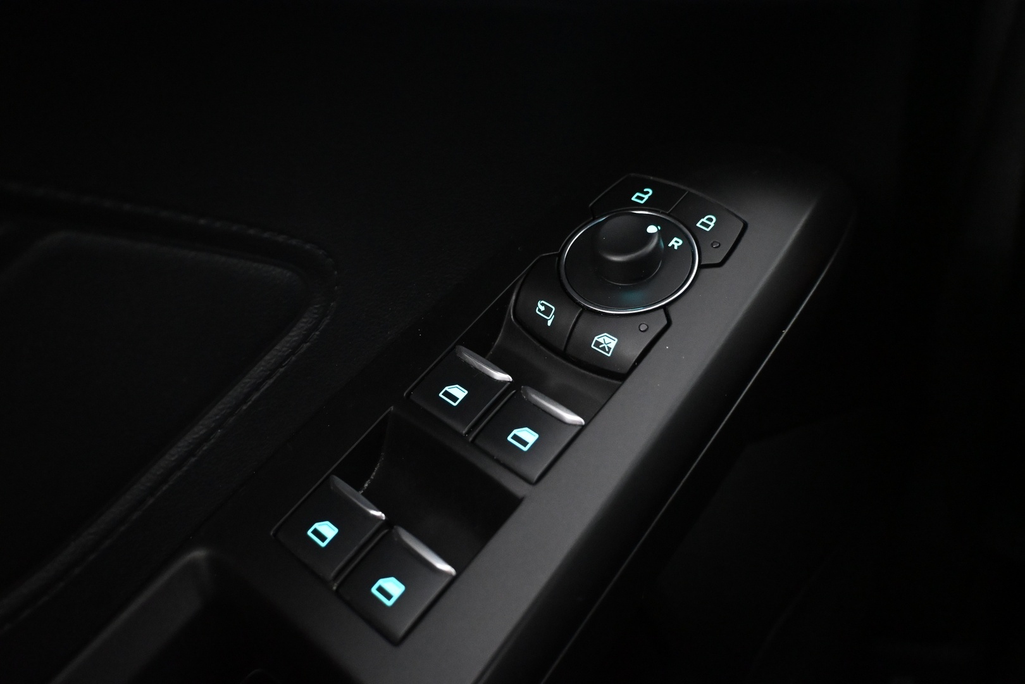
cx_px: 512
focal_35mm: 32
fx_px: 897
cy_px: 342
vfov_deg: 41.7
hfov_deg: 59.5
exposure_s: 1/30
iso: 8000
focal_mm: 21
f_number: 4
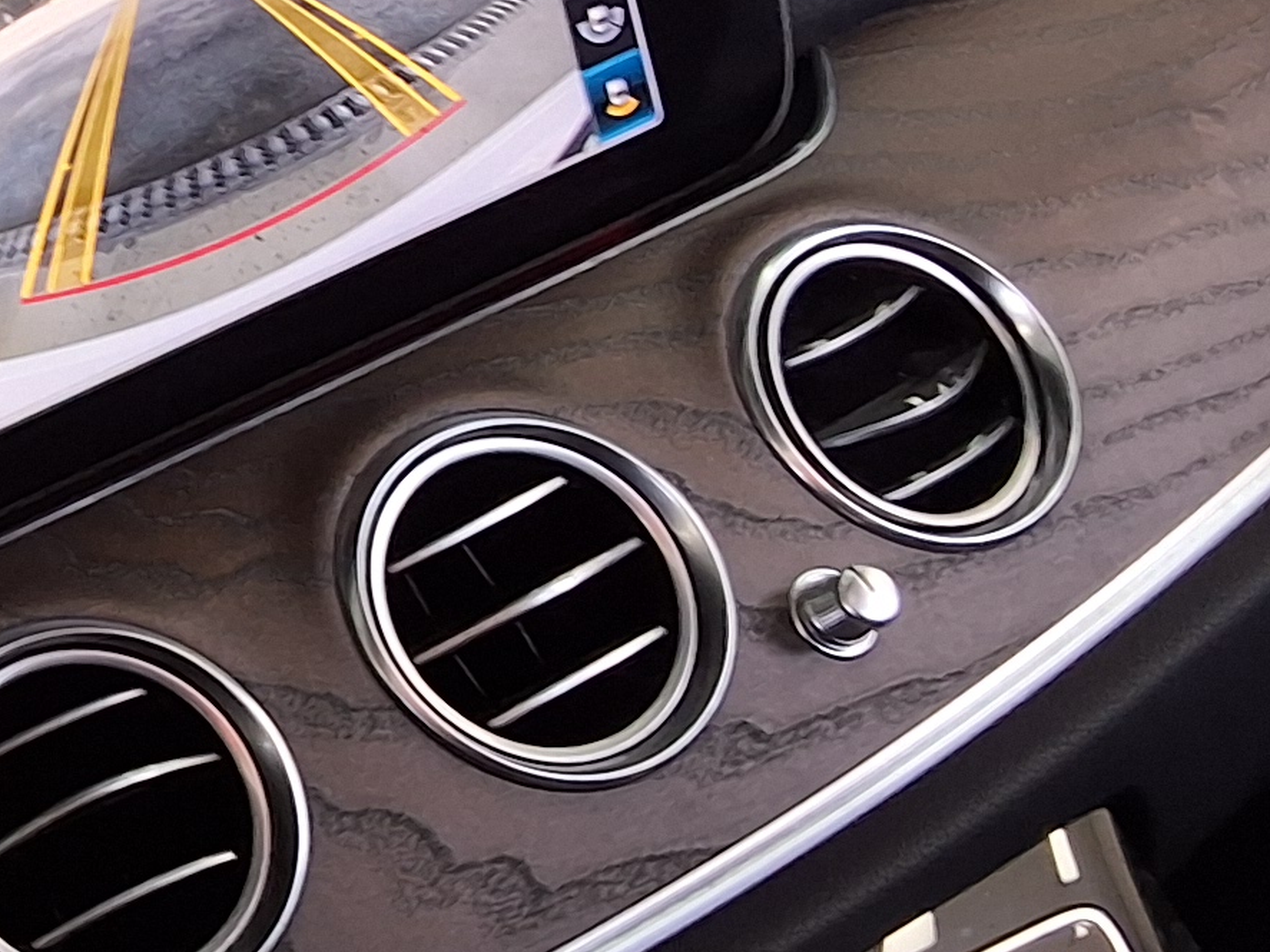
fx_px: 3778
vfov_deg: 14.3
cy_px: 299
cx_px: -812
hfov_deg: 16.7
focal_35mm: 103
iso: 50
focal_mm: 2.91
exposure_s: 1/60
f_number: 1.9
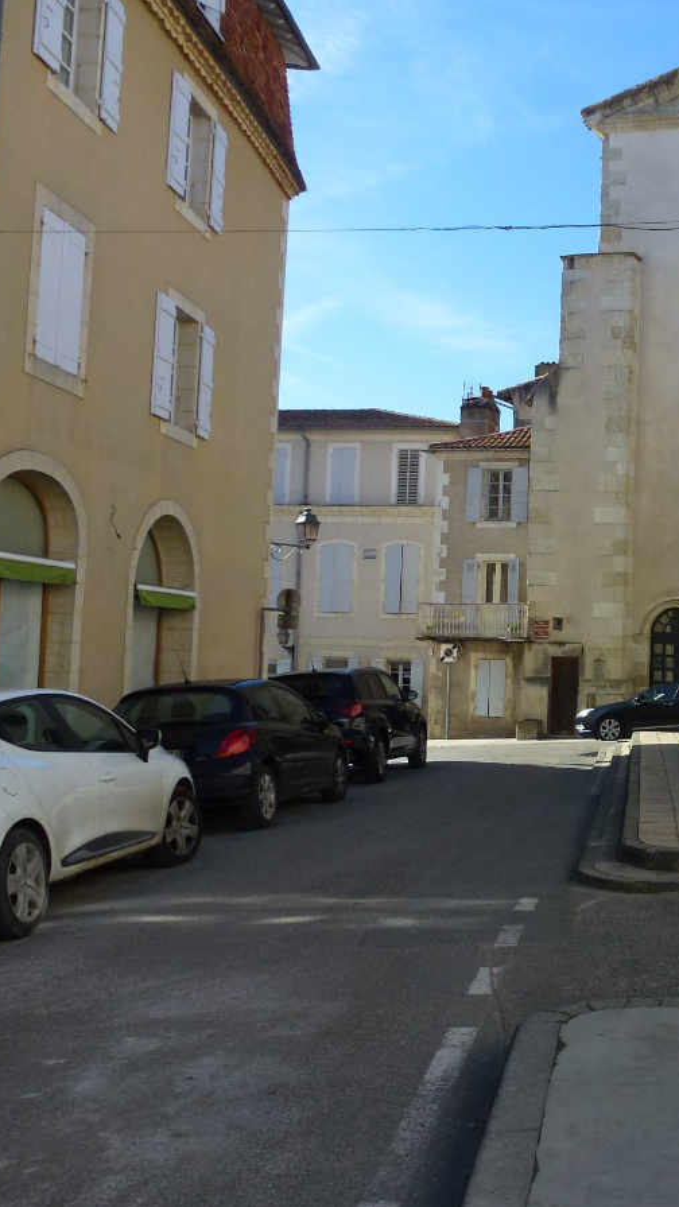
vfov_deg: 56.6
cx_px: 775
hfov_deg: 29.8
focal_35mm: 35
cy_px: 604
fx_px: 1120
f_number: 4
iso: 100
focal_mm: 4.3
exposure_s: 1/500
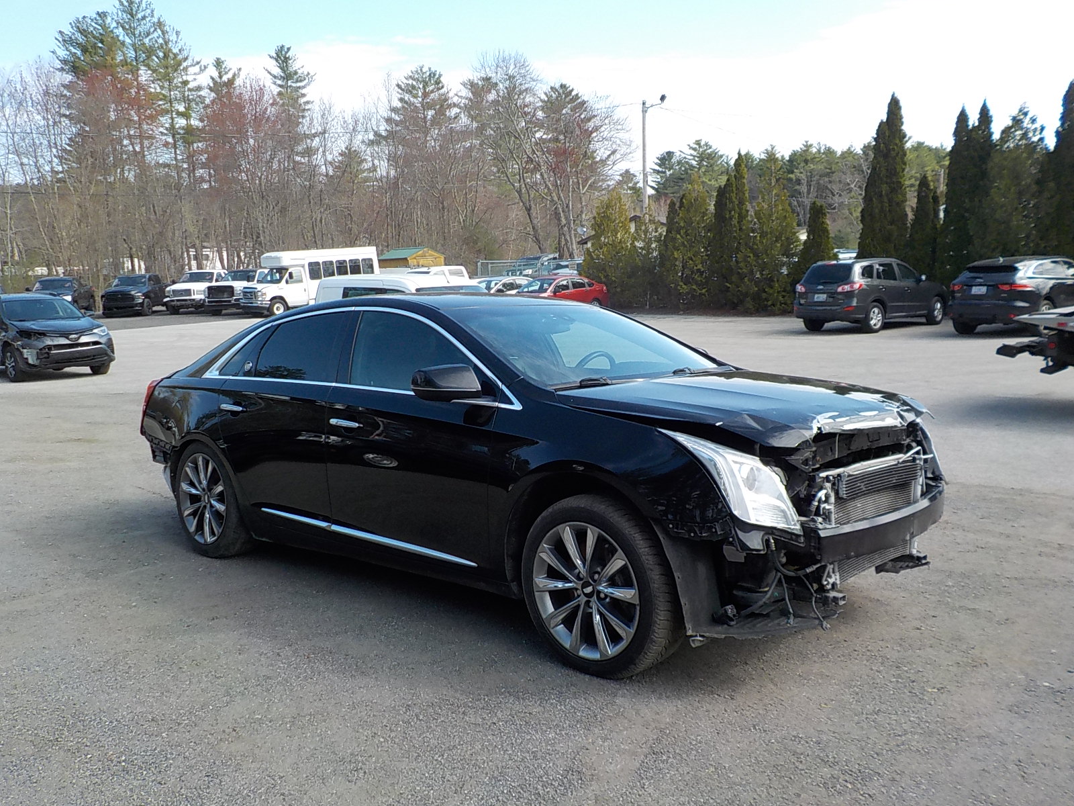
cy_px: 403
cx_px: 537
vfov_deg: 46.8
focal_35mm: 30
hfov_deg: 60.0
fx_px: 931
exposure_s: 1/500
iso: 125
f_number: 3.3
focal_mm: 4.1
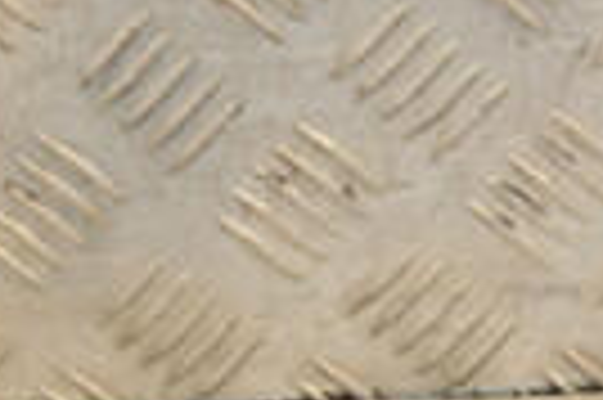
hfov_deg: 7.3
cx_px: 634
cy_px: 638
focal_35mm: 283
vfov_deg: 4.8
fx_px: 4734
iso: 800
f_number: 7.1
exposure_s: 1/200
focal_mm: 42
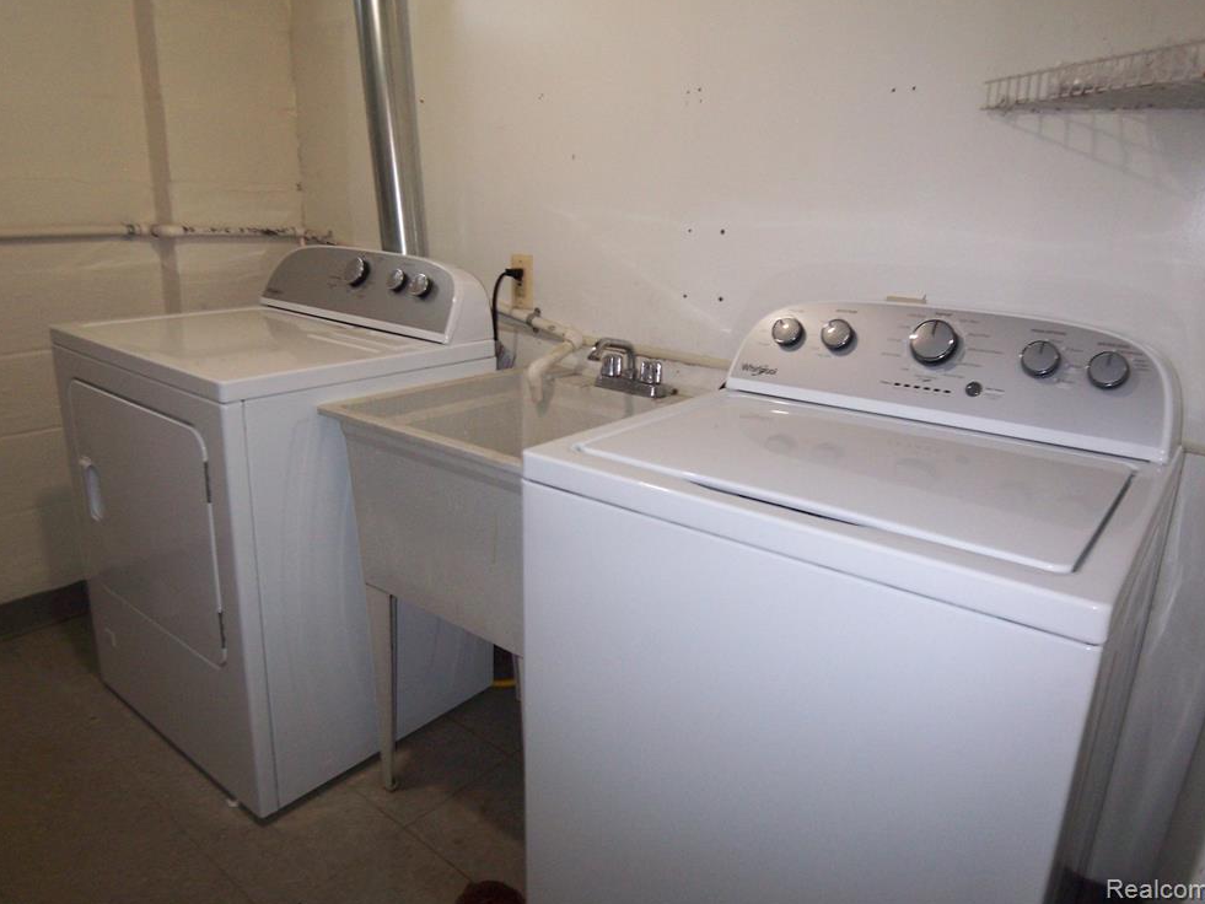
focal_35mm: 24
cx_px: 602
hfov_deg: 71.6
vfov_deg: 56.8
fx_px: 836
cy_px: 437
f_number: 2.8
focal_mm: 3.8
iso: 125
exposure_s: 1/30
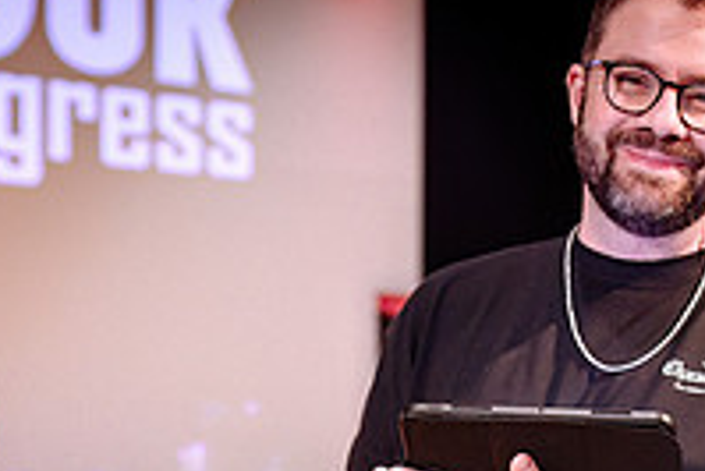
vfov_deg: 13.6
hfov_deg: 20.2
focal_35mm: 98
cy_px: 552
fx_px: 1921
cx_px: 705
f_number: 2
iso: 1600
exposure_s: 1/250
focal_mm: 28
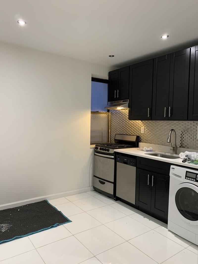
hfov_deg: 53.1
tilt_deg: -2.7
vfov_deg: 67.3
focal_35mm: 26
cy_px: 132
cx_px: 99
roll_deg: -2.5
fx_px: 198
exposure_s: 1/60
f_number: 1.8
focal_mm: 4.25
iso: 125
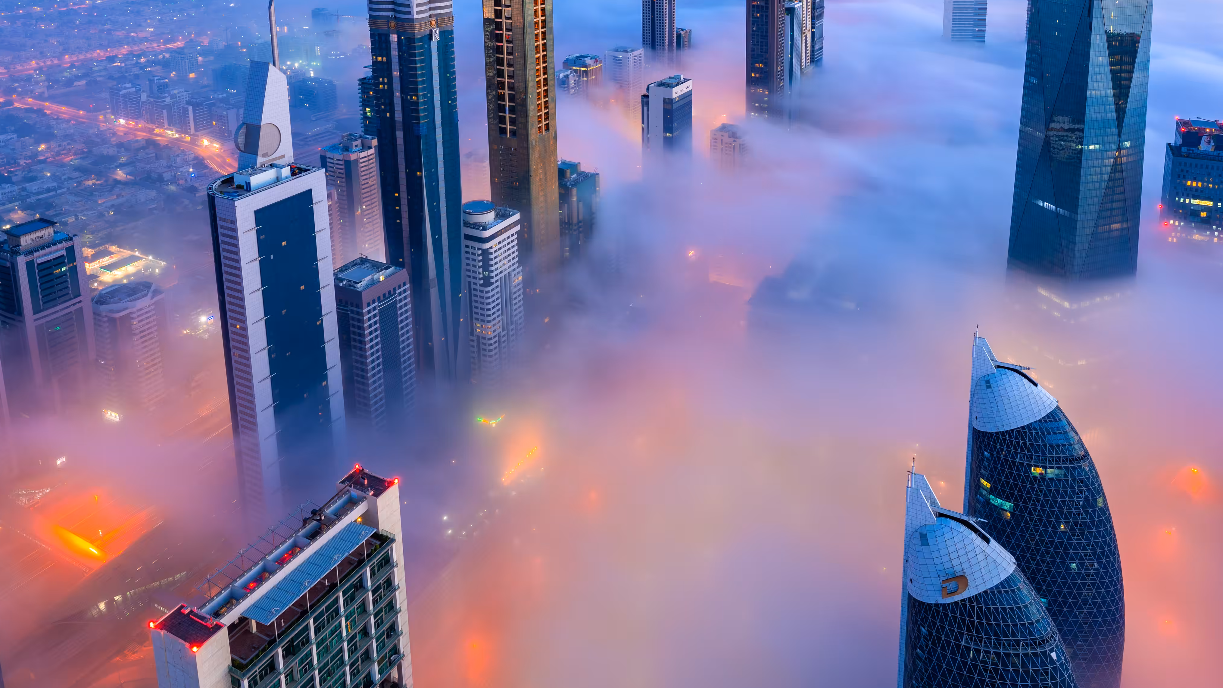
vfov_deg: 44.4
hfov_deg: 71.4
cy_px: 321
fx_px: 843
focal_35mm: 26
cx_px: 709
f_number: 8
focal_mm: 14
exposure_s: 10
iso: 100
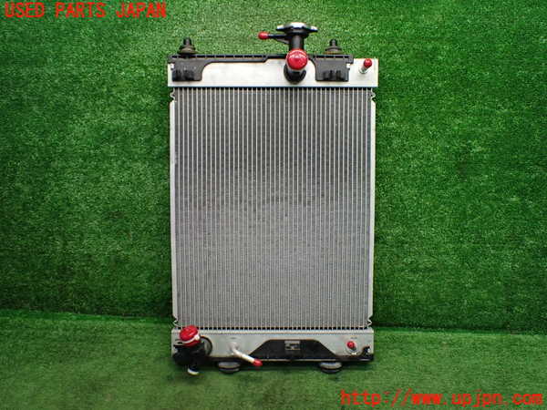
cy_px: 205
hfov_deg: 60.0
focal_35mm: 30
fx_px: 474
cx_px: 274
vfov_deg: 46.8
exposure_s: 1/125
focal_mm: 5.4
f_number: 2.3
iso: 500
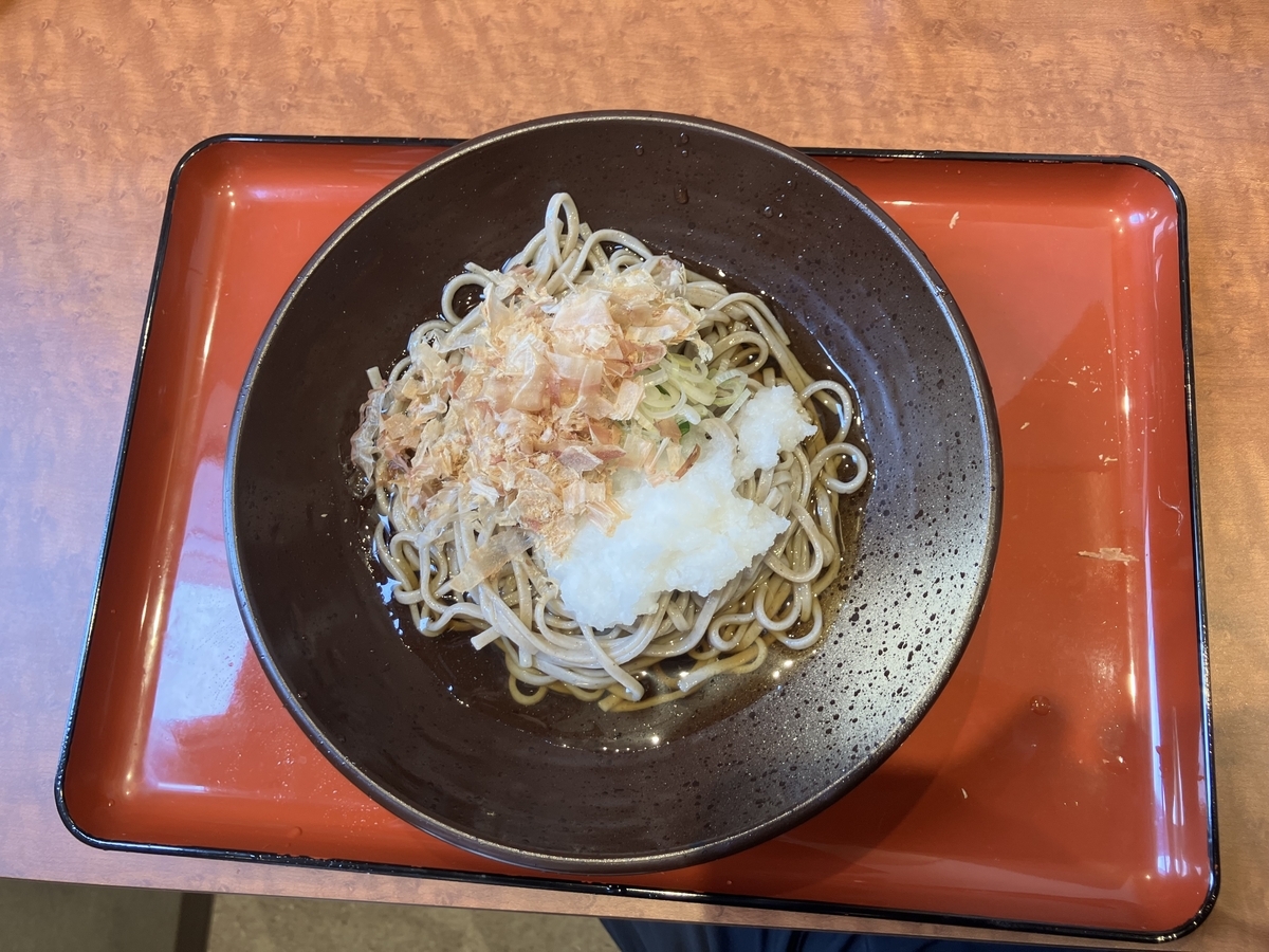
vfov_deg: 49.7
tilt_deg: -75.7
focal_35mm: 28
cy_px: 476
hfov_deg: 63.4
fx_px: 1026
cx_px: 634
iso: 40
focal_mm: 3.99
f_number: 1.8
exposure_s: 1/60
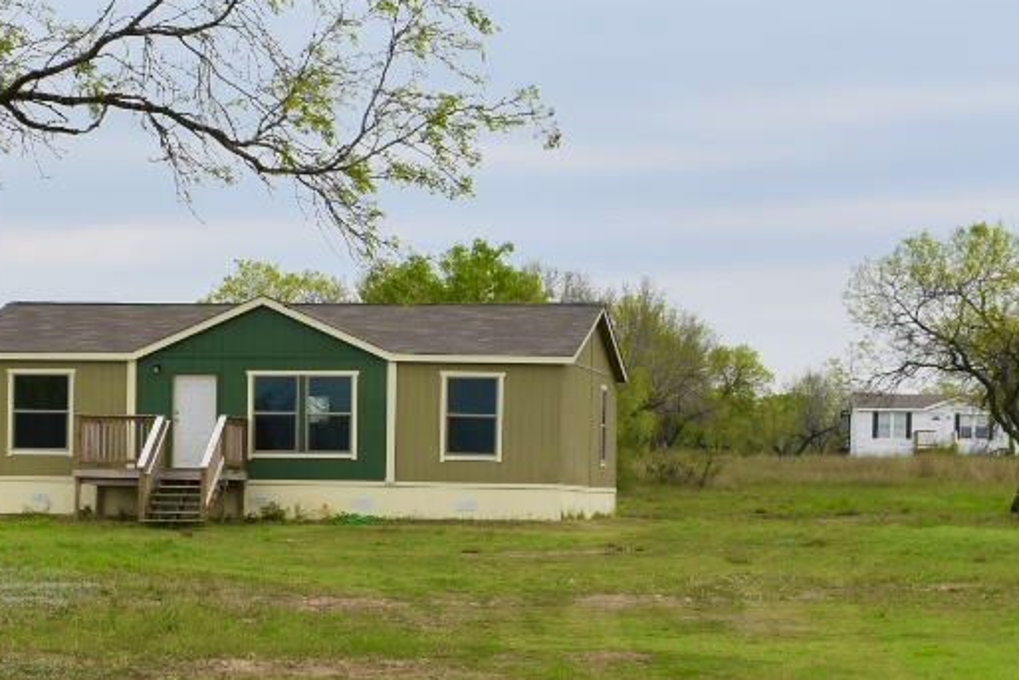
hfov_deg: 15.8
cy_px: 549
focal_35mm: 128
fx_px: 3612
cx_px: 85
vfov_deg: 10.7
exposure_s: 1/250
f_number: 8
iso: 100
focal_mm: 27
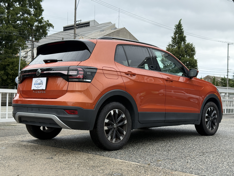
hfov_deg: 39.7
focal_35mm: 48
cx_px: 117
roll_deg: -0.8
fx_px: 324
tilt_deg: +1.9
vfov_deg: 30.3
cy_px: 88
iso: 80
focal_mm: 6.76
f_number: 1.78
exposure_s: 1/1838
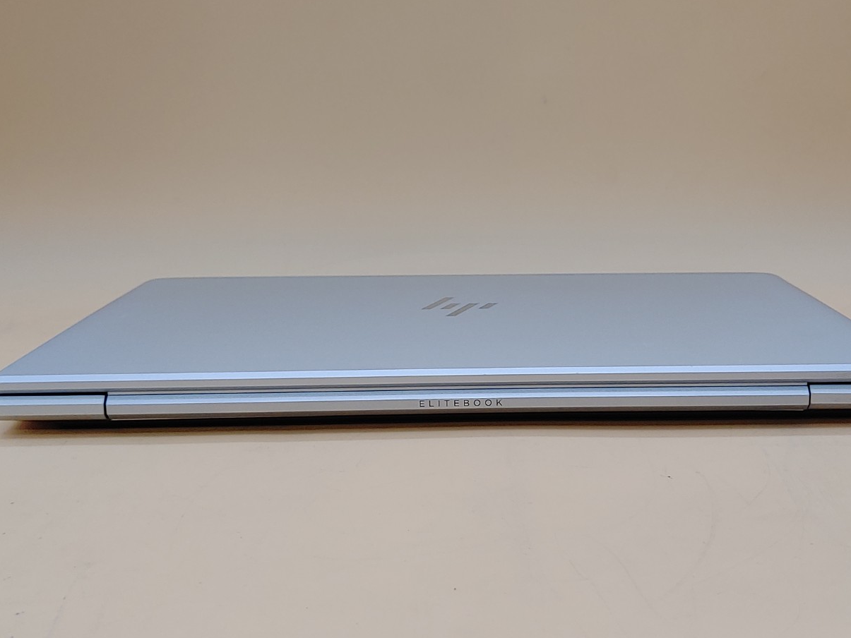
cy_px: 310
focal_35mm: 49
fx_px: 1205
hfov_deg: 38.9
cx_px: 462
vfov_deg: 29.7
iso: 50
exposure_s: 1/126
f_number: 1.8
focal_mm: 4.36
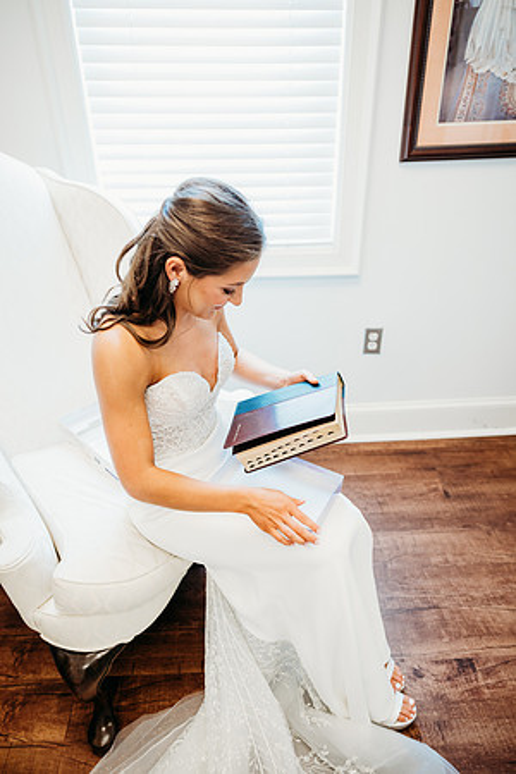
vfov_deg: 73.7
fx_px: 516
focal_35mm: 24
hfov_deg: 53.1
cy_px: 387
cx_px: 258
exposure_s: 1/160
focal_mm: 24
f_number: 2.5
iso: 320
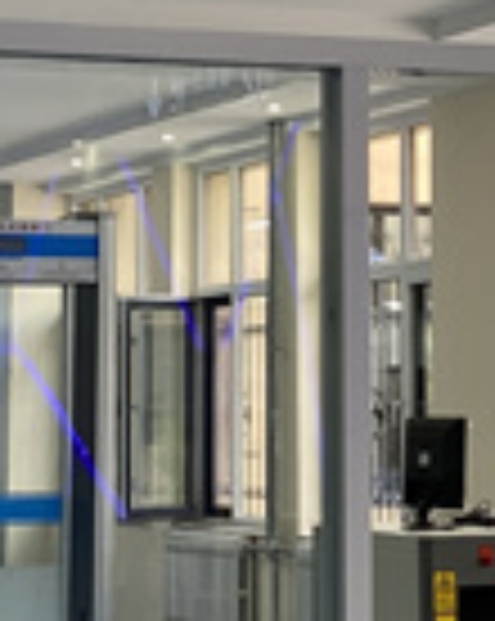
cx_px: 320
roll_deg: -0.1
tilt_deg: +6.5
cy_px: 171
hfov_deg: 10.5
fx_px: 2698
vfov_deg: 13.1
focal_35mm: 147
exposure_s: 1/100
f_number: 1.8
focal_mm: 4.25
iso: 80
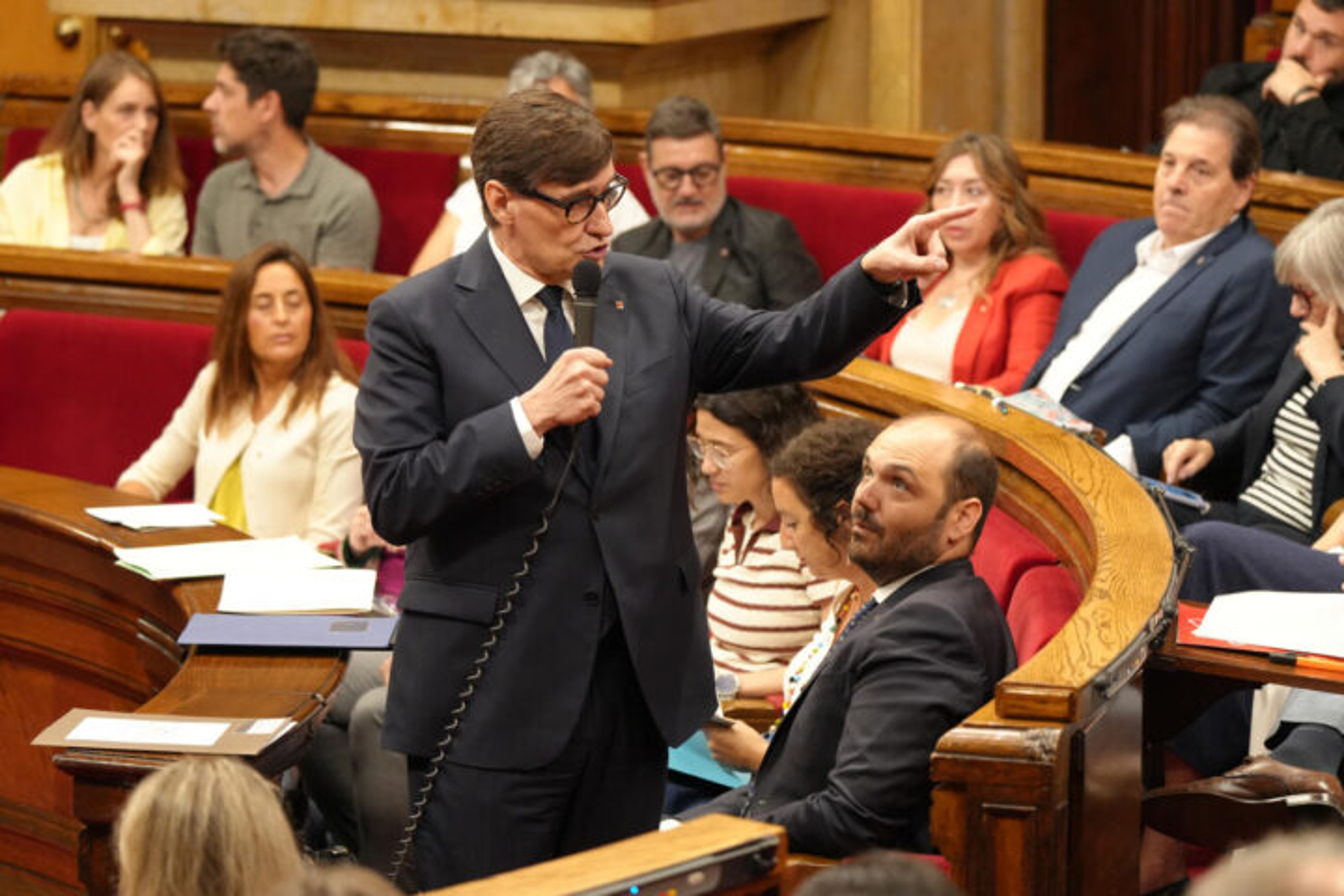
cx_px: 672
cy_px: 448
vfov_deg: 9.8
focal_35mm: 140
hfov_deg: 14.7
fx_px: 5226
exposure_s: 1/160
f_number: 4
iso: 4000
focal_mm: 140
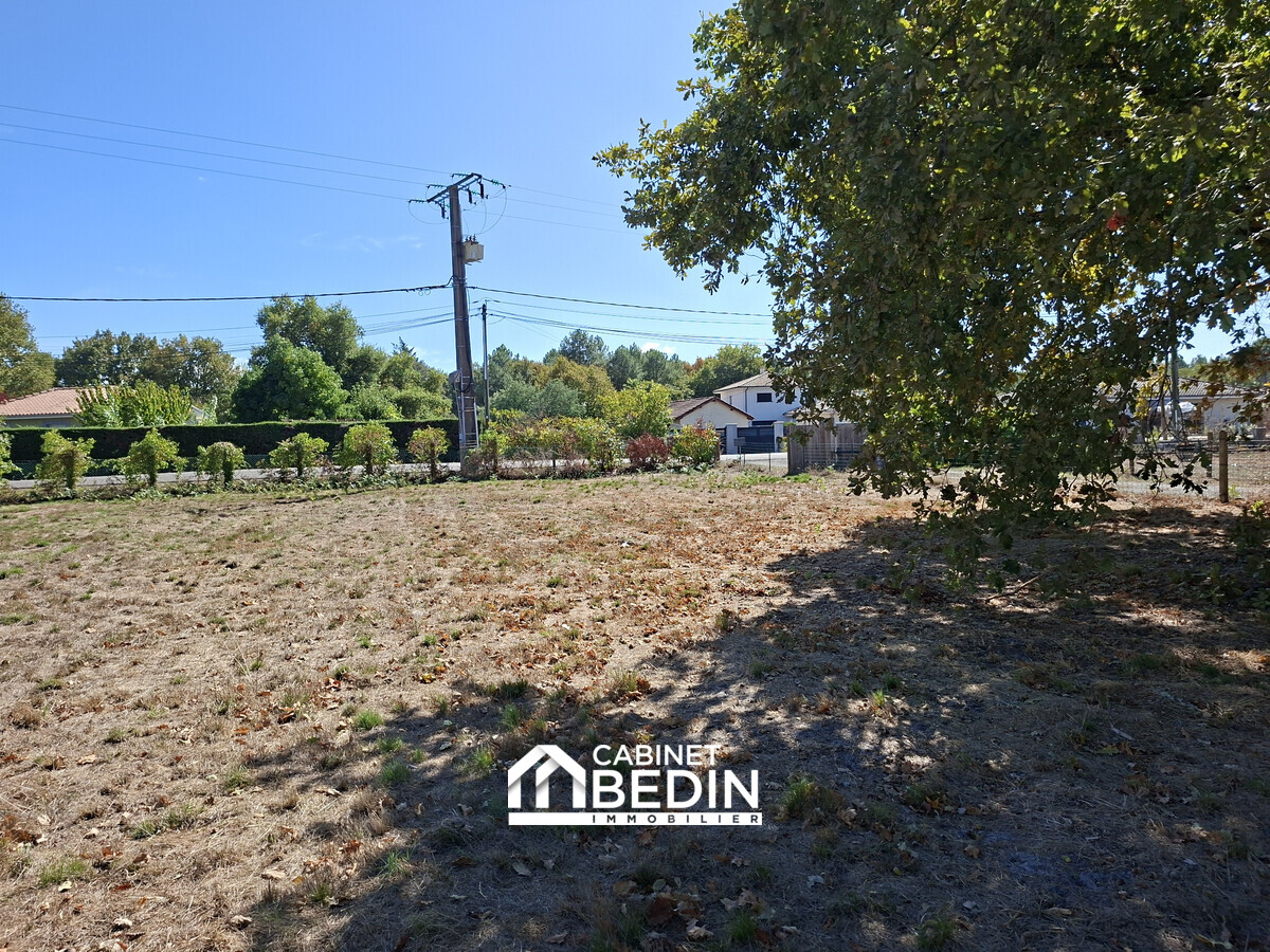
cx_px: 635
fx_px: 844
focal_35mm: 23
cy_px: 476
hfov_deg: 73.9
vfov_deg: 58.9
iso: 50
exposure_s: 1/1992
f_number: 1.8
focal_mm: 5.54
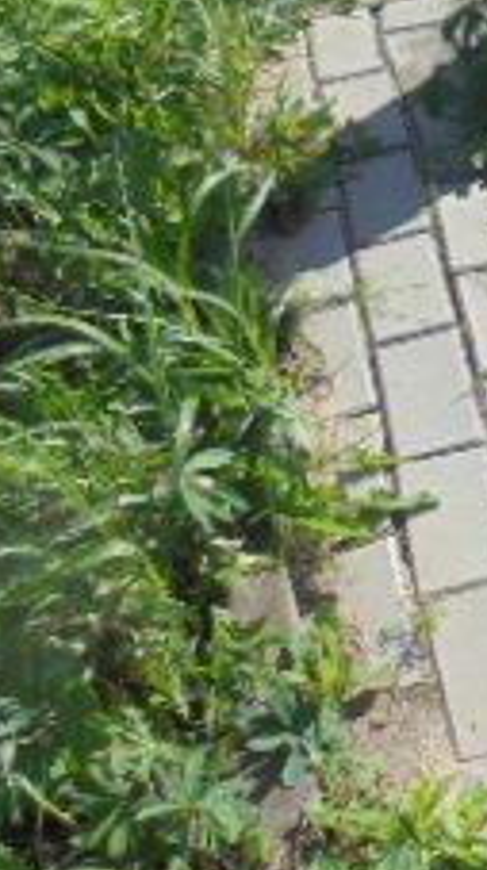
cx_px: 939
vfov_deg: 26.2
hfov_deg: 13.2
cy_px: 218
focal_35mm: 80
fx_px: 1844
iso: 100
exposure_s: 1/125
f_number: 11.5
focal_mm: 4.6
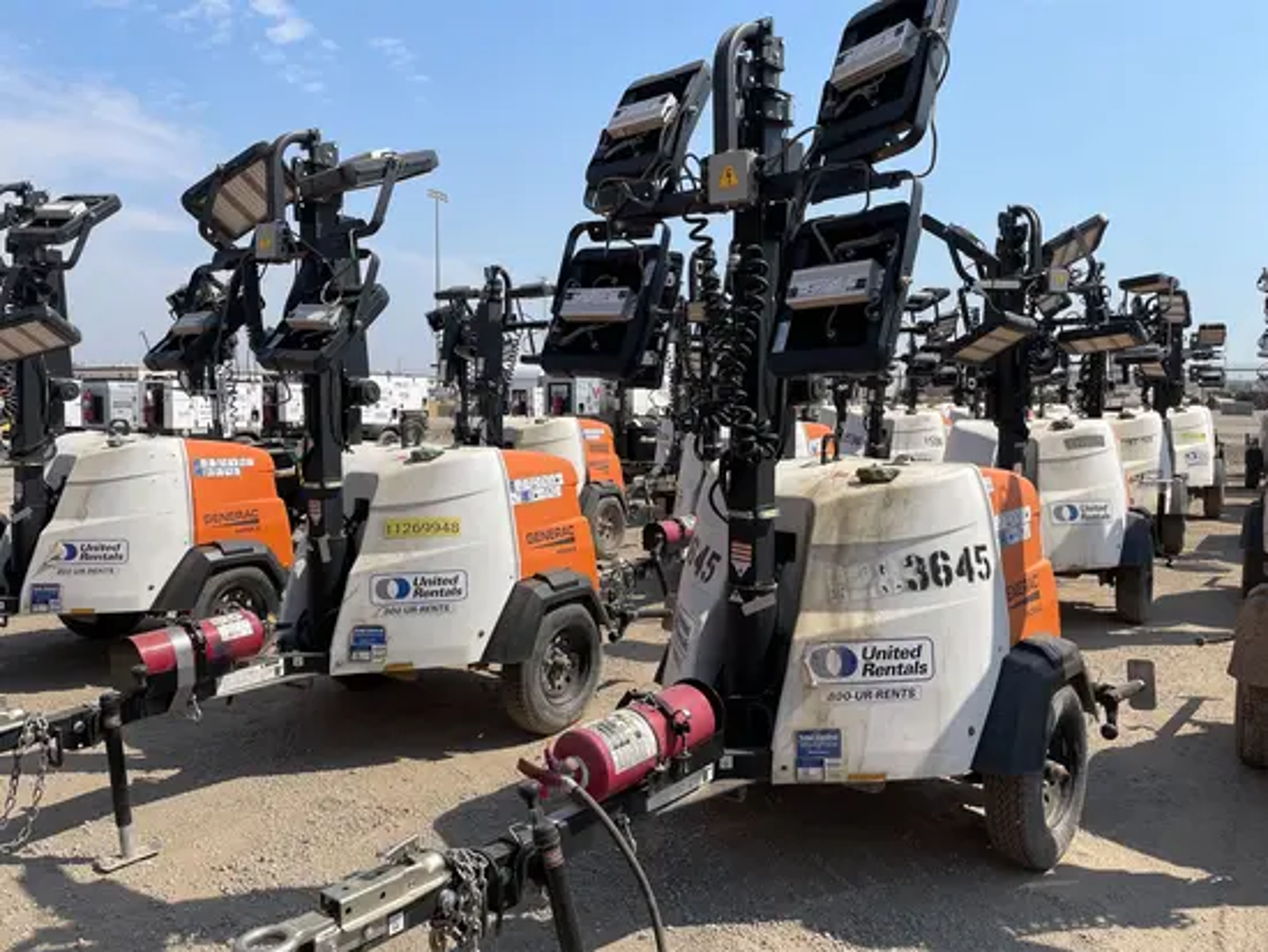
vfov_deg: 53.1
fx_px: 953
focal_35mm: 26
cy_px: 476
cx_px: 634
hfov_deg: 67.3
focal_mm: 4.2
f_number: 1.6
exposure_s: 1/6135
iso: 50
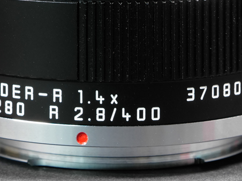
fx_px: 1950
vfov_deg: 5.3
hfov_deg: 7.1
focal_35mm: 279
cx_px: 99
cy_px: 4
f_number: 13
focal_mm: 82
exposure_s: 1/1.67
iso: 800
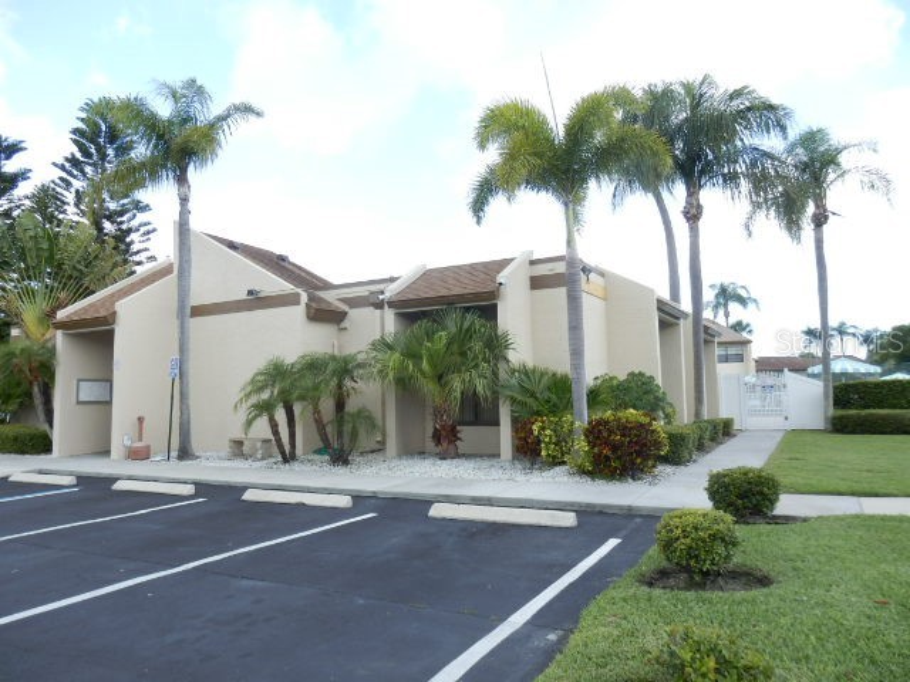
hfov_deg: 69.4
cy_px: 341
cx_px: 455
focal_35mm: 25
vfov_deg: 54.9
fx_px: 657
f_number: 3
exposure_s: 1/250
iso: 80
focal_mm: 4.5
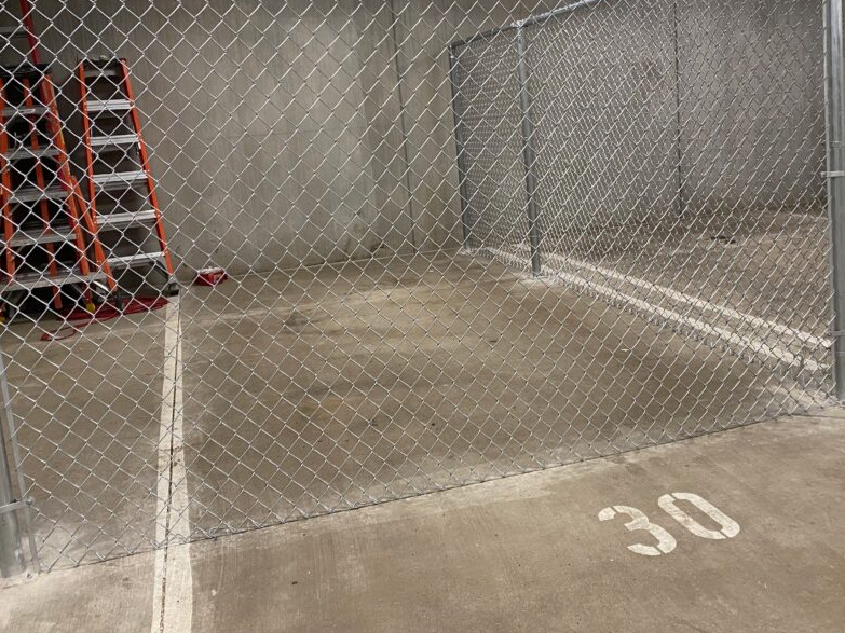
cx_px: 460
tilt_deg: -9.1
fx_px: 830
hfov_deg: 53.9
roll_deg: +3.9
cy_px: 265
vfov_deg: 41.7
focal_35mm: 34
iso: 160
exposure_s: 1/60
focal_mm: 4.25
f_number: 1.8
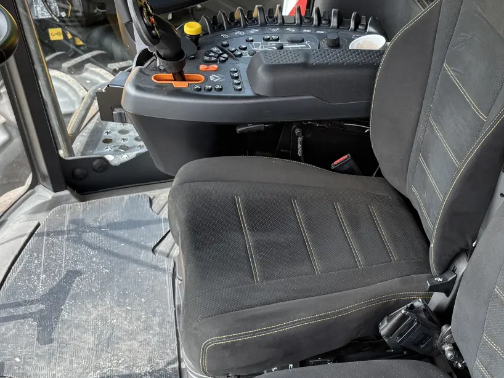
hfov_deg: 31.3
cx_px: 358
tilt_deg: -34.6
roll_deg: -1.3
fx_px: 888
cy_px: 199
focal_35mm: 61
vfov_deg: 24.0
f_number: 1.6
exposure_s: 1/319
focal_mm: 5.96
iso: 64
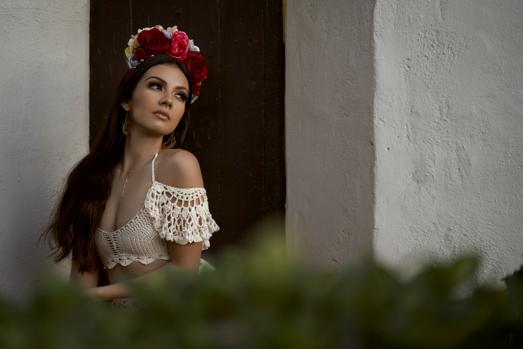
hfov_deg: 27.0
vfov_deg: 18.2
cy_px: 174
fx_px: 1089
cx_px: 262
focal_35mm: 75
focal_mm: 75
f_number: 2.8
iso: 250
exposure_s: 1/80
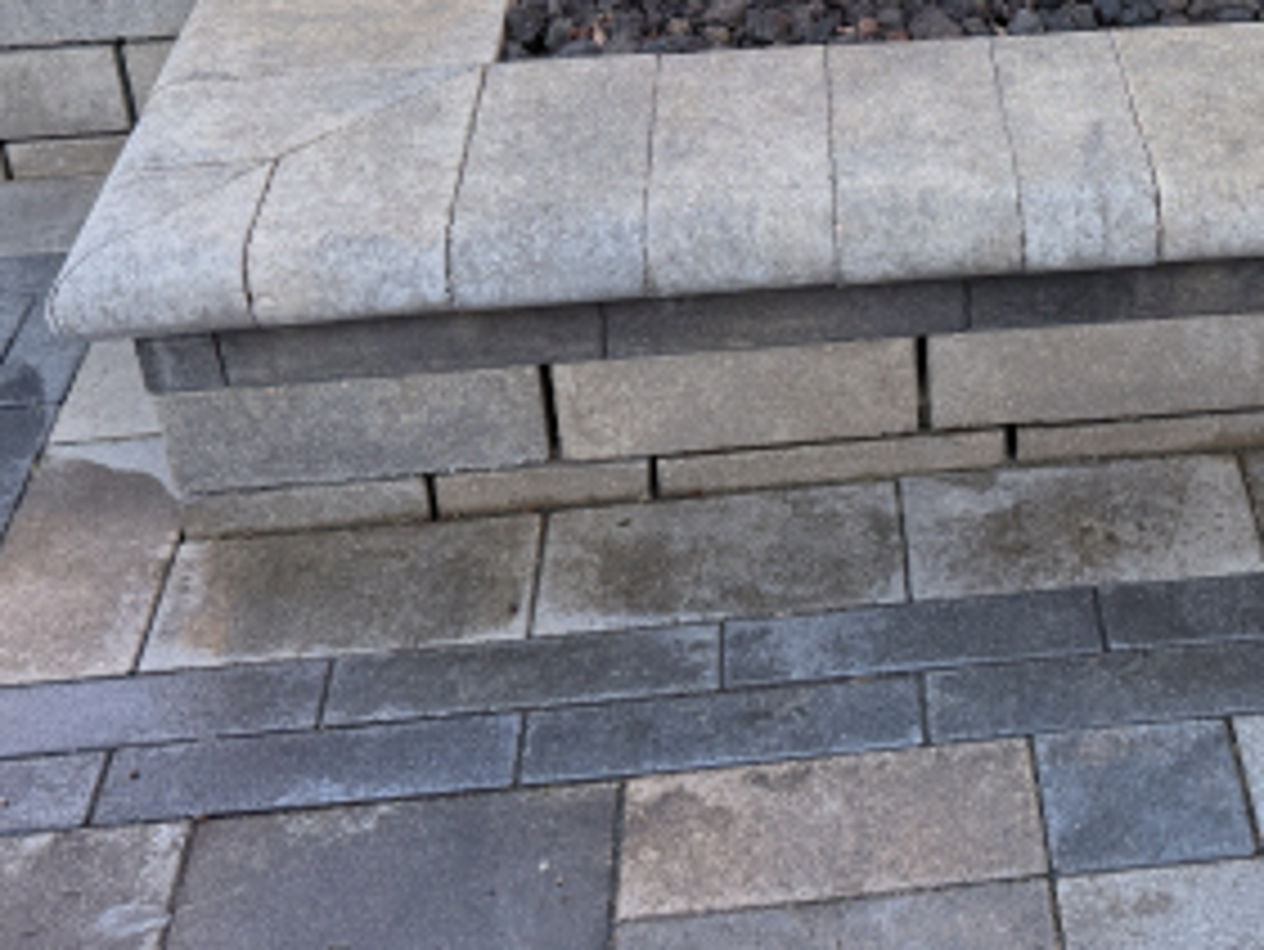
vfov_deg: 24.5
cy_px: 9
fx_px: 2082
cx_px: 1055
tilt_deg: -27.1
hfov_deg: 32.6
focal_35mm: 57
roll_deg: +0.5
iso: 100
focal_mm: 6.76
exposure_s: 1/372
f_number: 1.78
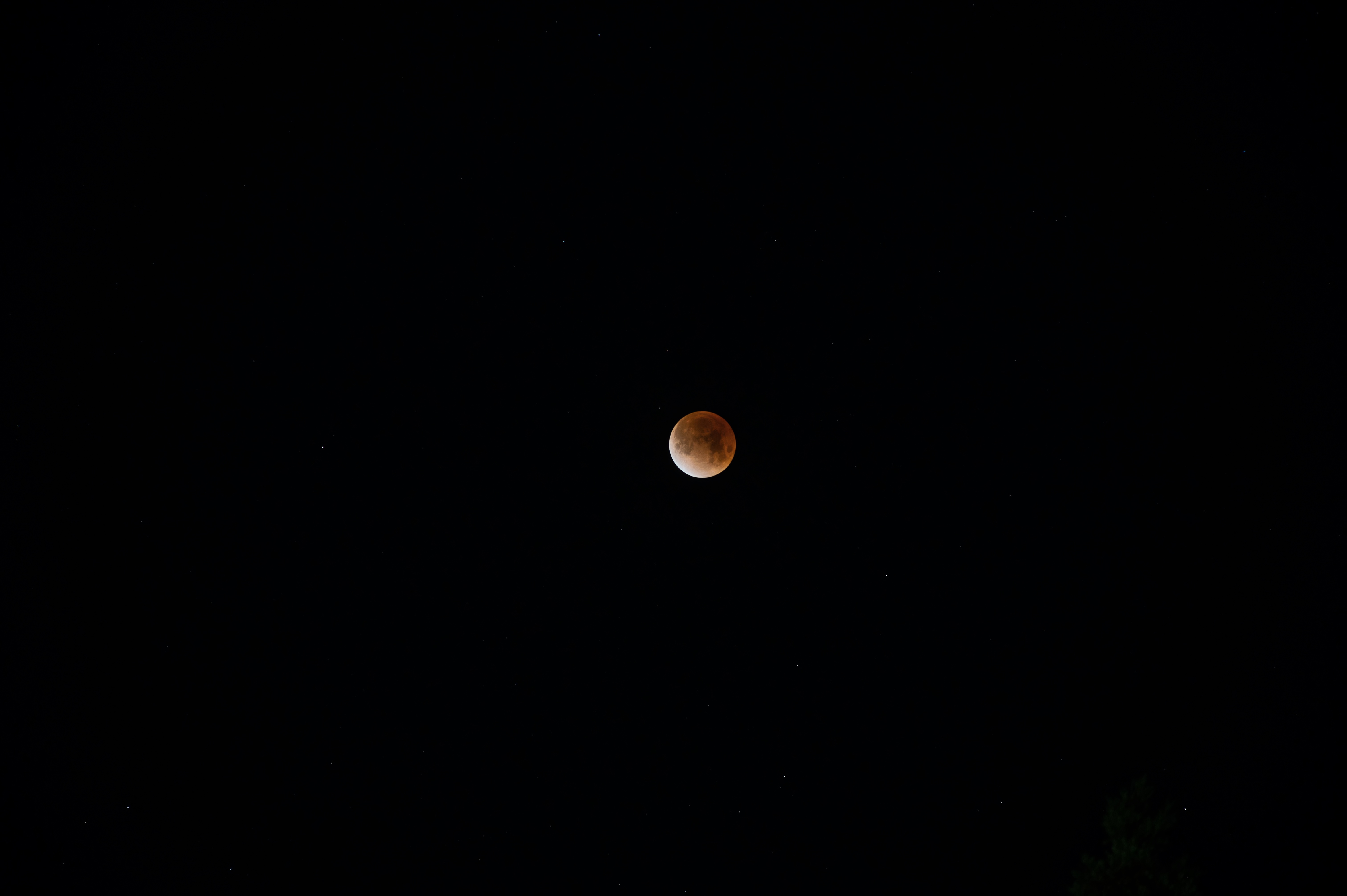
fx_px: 7478
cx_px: 674
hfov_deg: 10.3
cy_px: 448
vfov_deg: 6.9
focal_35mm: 200
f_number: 6.3
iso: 800
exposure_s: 1
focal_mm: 200
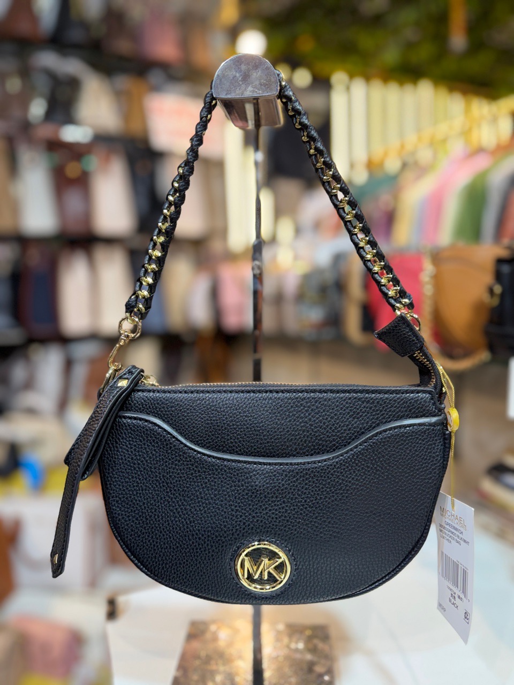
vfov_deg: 71.6
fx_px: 475
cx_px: 257
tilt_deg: -5.7
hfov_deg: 56.8
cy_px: 342
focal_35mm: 24
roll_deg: +1.2
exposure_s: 1/100
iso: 80
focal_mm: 6.76
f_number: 1.78
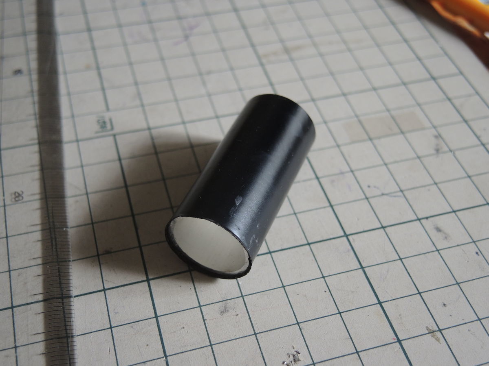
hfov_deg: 41.2
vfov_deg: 31.5
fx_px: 650
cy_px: 183
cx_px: 244
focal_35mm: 46
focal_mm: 9.9
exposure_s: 1/40
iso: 400
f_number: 2.5
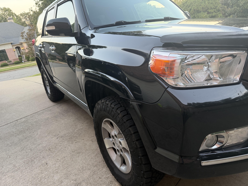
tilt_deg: -22.5
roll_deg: +10.0
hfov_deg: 71.6
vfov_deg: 56.8
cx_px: 124
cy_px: 93
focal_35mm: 24
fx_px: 172
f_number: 1.78
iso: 200
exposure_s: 1/117
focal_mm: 6.76
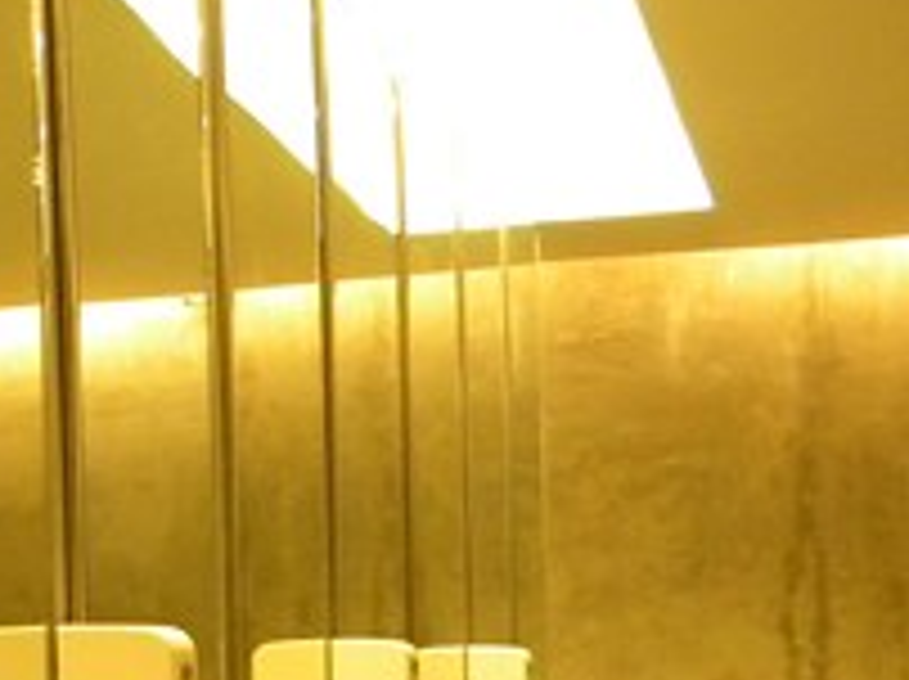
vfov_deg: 14.6
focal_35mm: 98
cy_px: 793
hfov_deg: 17.0
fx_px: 2570
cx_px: -659
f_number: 3.5
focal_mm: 5
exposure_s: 1/24.2
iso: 400
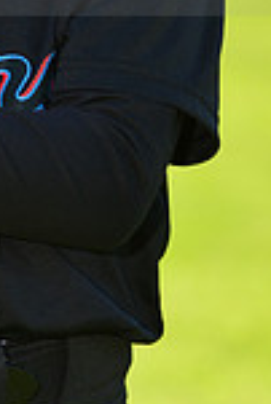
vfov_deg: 3.4
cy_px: -70
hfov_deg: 2.2
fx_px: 6917
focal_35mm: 614
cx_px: -34
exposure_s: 1/250
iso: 200
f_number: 8
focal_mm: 160
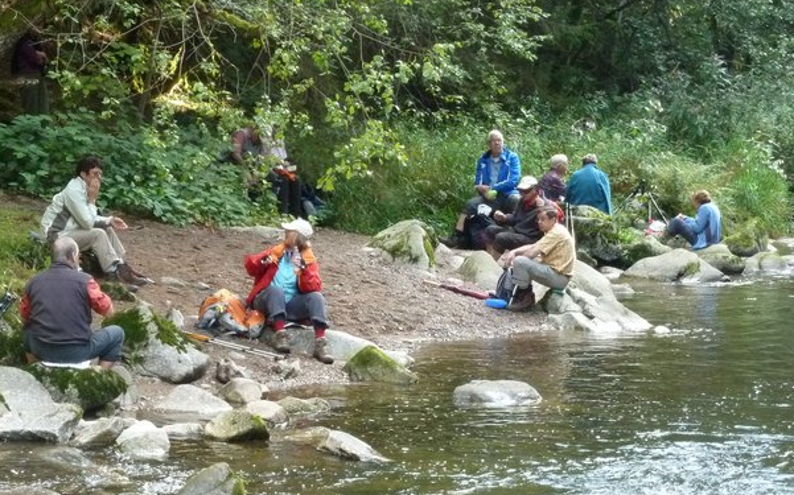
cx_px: 429
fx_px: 2747
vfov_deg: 10.3
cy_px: 269
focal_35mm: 127
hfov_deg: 16.4
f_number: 4.3
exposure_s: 1/80
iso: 400
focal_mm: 15.8
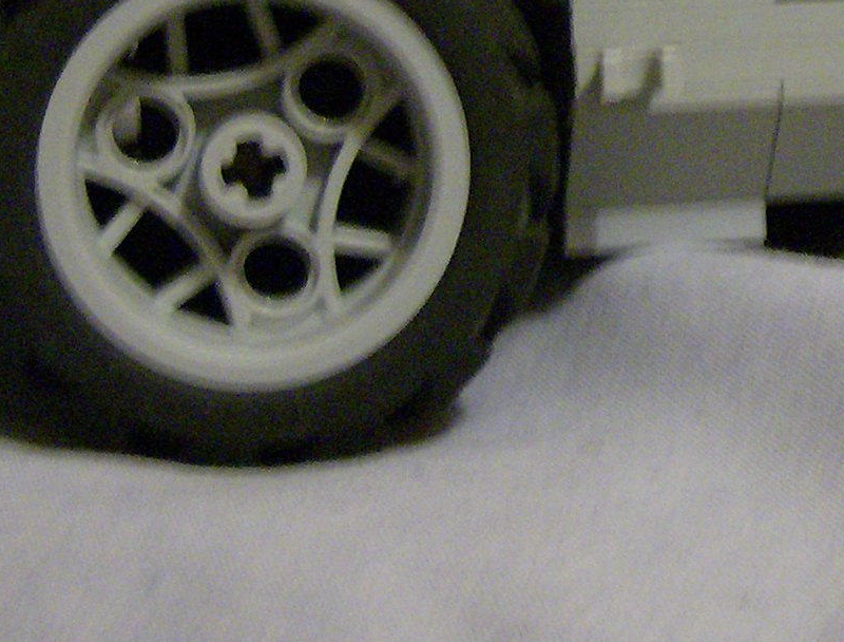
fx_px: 3087
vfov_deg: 11.6
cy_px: -117
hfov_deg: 15.2
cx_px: 890
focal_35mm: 126
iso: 200
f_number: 2.8
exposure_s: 1/10.7
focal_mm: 6
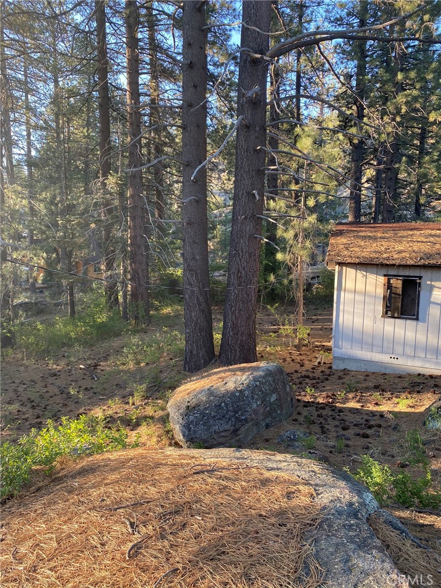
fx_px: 442
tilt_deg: -5.8
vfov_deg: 67.3
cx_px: 220
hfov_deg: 53.1
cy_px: 294
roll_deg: -0.3
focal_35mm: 26
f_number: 1.8
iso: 50
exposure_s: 1/122
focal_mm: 4.25
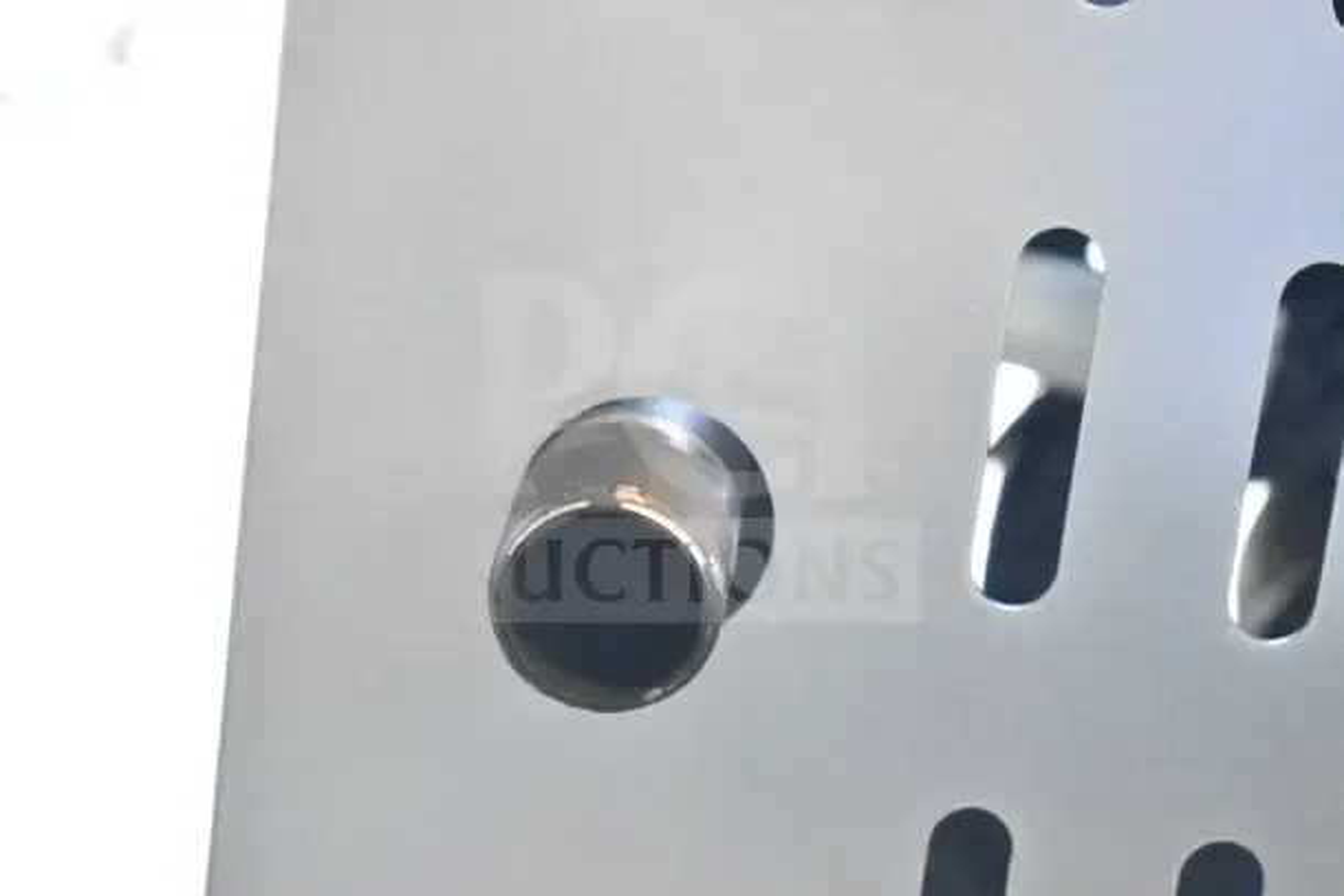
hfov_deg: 28.1
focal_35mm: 72
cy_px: 448
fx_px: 2688
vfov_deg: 18.9
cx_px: 672
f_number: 5.3
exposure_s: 1/80
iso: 10000
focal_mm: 48
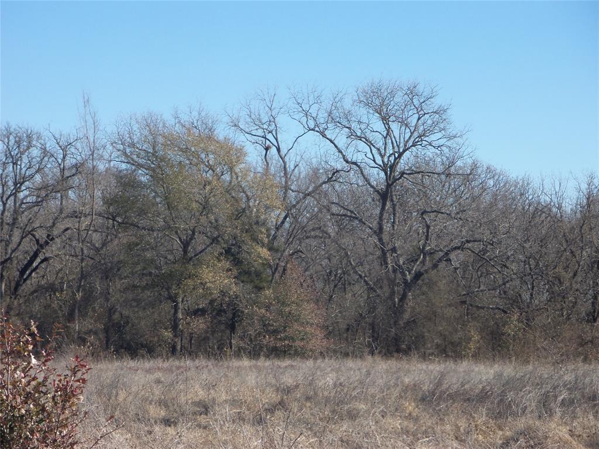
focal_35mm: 140
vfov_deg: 10.6
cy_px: 224
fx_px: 2423
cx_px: 300
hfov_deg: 14.1
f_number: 5.7
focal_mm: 25.3
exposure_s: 1/200
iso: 64
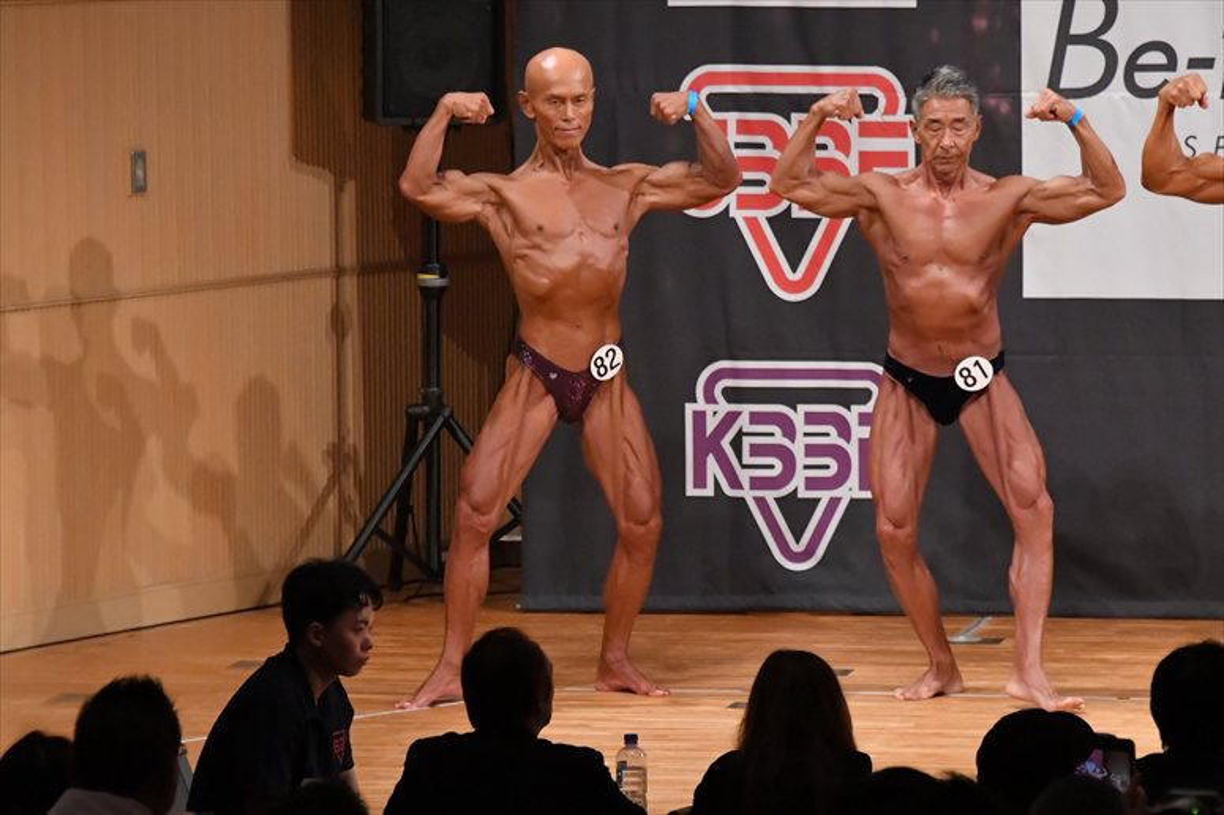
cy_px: 408
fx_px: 8666
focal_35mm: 255
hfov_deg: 8.1
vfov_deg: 5.4
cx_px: 612
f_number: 5.6
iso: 9000
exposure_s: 1/400
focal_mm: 170
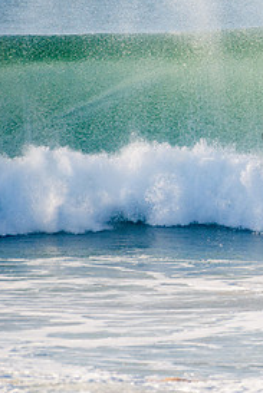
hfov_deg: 1.3
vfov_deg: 1.9
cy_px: 143
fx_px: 11578
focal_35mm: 1058
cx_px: 410
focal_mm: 500
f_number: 5.6
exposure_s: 1/1600
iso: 250
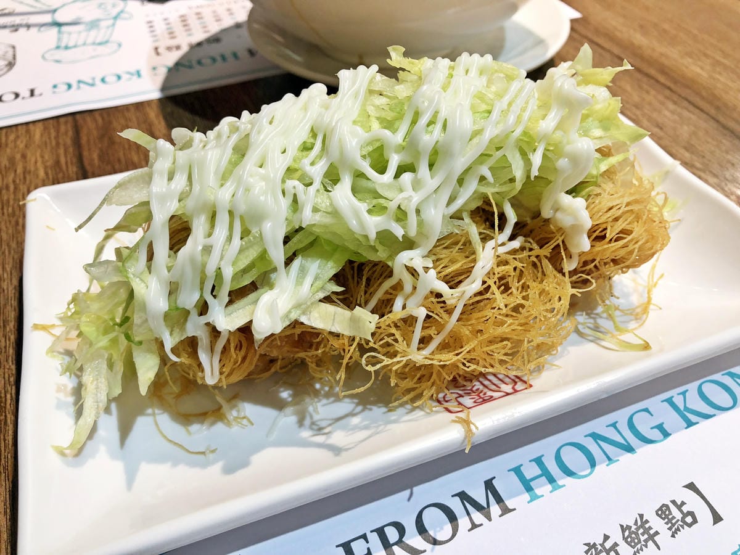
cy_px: 278
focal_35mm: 28
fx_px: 599
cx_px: 370
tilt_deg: -46.1
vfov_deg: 49.7
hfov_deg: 63.4
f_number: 1.8
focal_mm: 3.99
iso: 40
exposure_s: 1/24
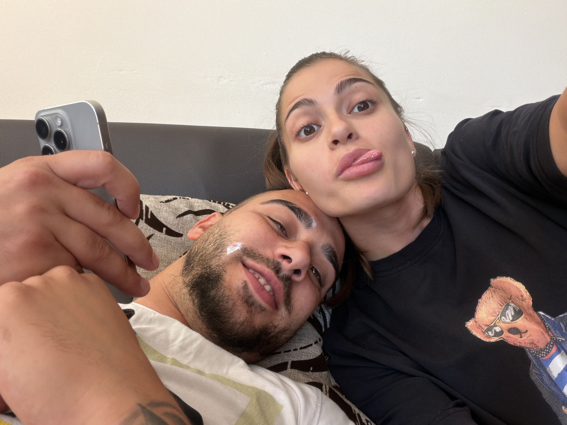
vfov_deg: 58.9
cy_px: 212
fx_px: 377
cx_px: 284
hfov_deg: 73.9
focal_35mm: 23
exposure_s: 1/71
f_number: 1.9
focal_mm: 2.71
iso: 80
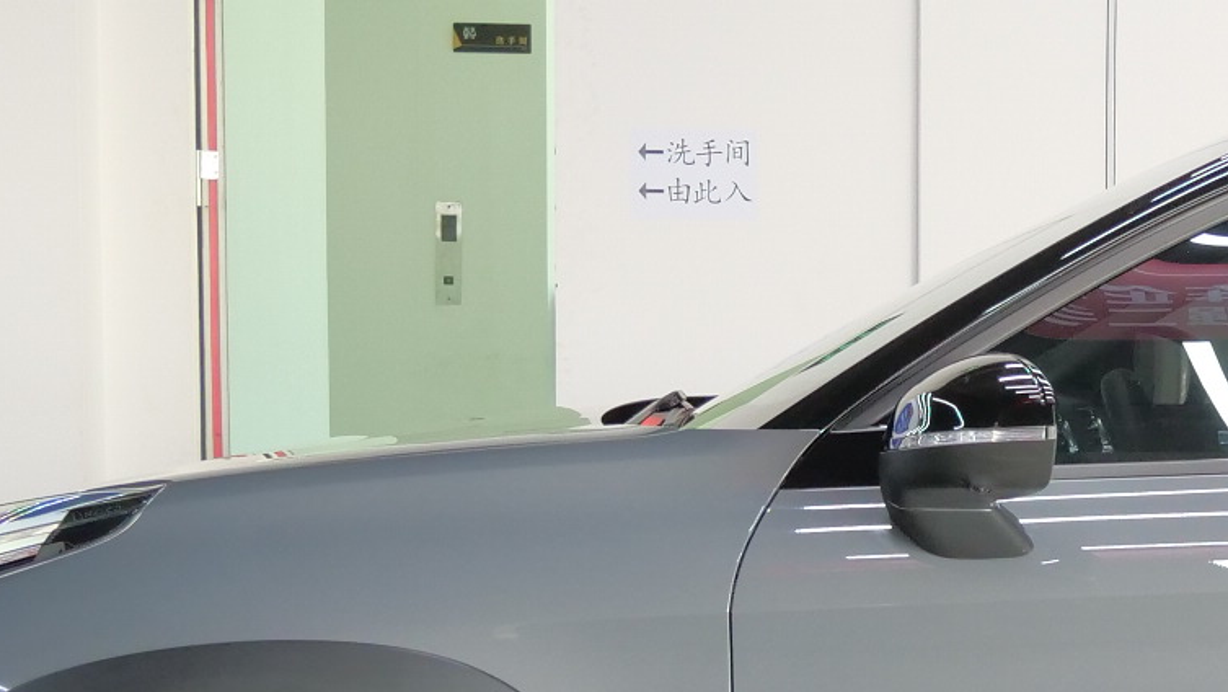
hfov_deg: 15.9
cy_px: 679
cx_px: 1544
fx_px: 4201
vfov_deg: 9.4
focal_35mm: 129
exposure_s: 1/20
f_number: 3.8
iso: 800
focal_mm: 17
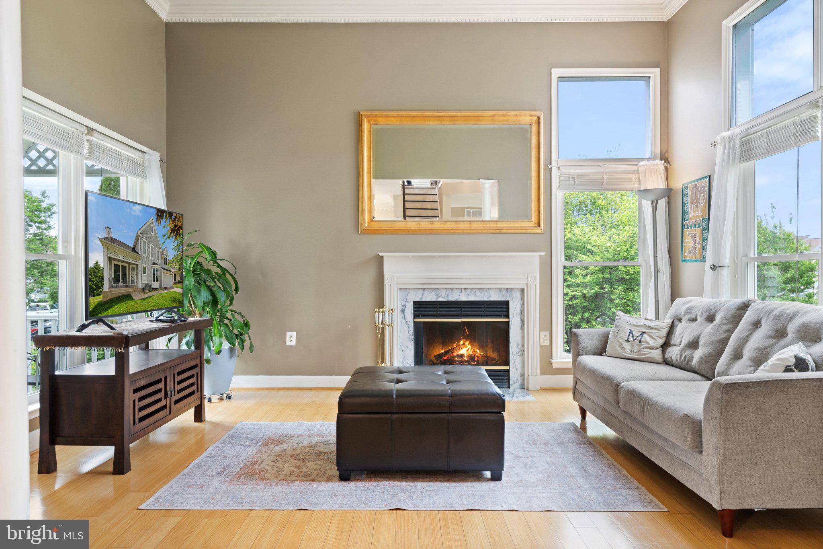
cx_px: 412
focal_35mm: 23
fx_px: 526
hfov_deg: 76.1
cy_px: 274
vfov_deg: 55.1
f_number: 8
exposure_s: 1/4
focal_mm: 23
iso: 500
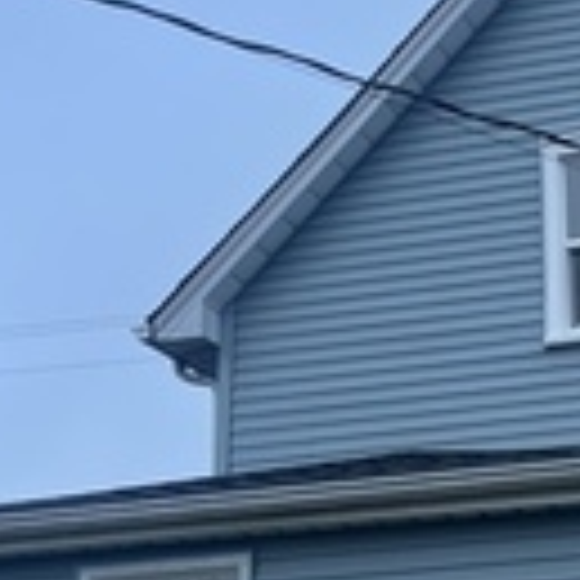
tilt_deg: +14.8
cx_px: 641
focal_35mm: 89
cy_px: 495
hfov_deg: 18.7
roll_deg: +3.0
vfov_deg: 19.2
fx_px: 1687
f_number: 1.5
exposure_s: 1/241
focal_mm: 5.7
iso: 40
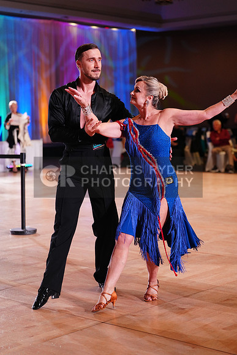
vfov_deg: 28.8
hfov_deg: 19.5
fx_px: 691
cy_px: 178
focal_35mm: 70
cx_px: 118
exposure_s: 1/500
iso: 2000
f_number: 2.8
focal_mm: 70
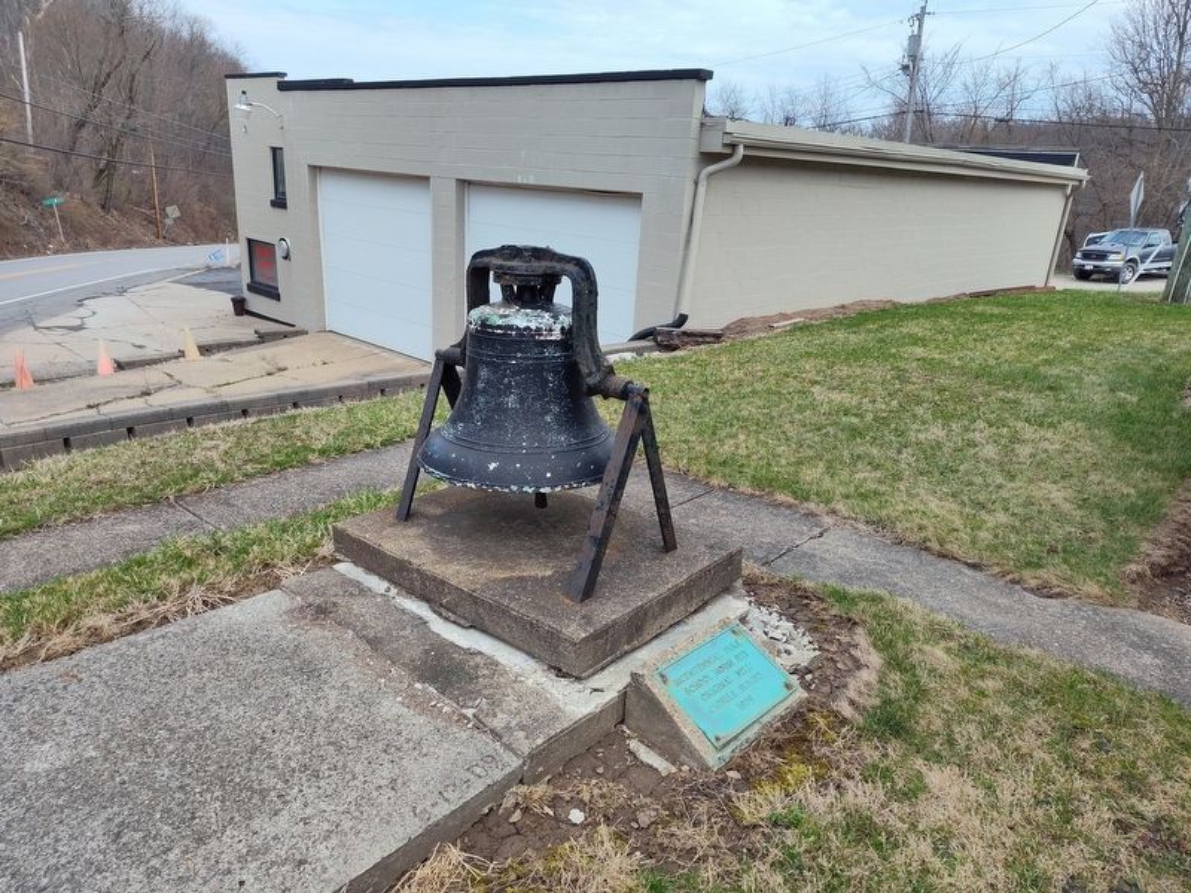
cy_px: 446
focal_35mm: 23
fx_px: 791
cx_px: 596
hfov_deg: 73.9
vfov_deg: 58.9
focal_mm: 5.56
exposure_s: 1/1012
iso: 100
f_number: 1.8
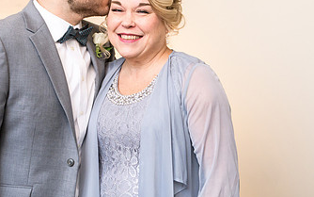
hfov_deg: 21.8
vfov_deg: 13.7
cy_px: 61
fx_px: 813
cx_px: 125
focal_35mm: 95
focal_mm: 52
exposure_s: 1/100
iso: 400
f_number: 2.8
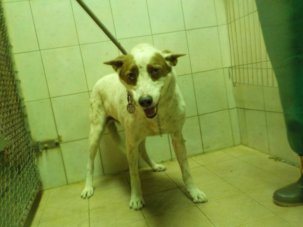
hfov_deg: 60.0
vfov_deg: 46.8
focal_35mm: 30
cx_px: 152
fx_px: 263
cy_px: 114
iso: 400
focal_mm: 4.1
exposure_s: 1/15
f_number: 3.3
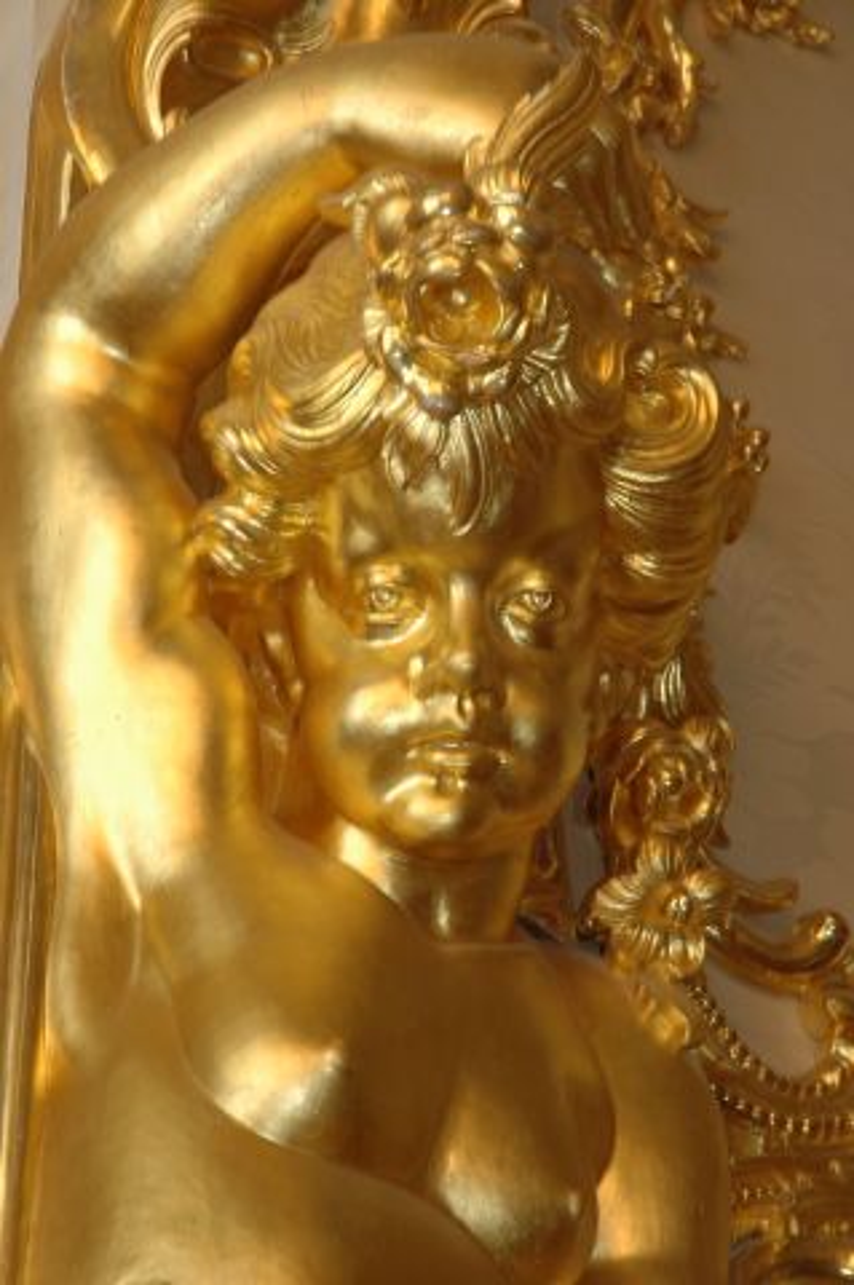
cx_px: 427
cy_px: 642
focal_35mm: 105
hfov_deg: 13.0
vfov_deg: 19.5
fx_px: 3744
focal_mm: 70
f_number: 8
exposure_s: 1/10
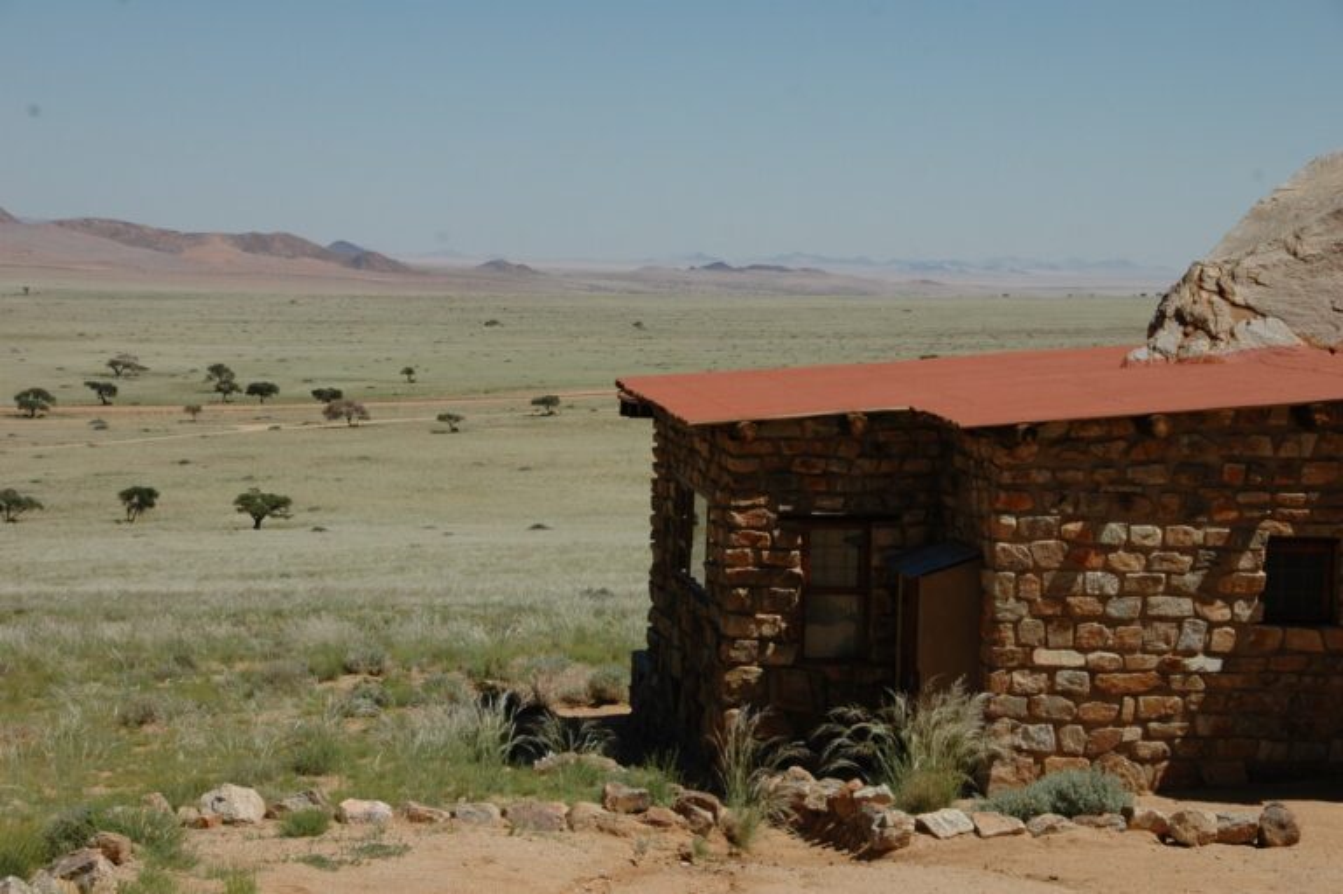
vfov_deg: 18.2
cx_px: 672
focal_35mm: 75
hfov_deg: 27.0
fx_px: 2796
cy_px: 447
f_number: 9
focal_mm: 50
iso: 200
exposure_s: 1/800
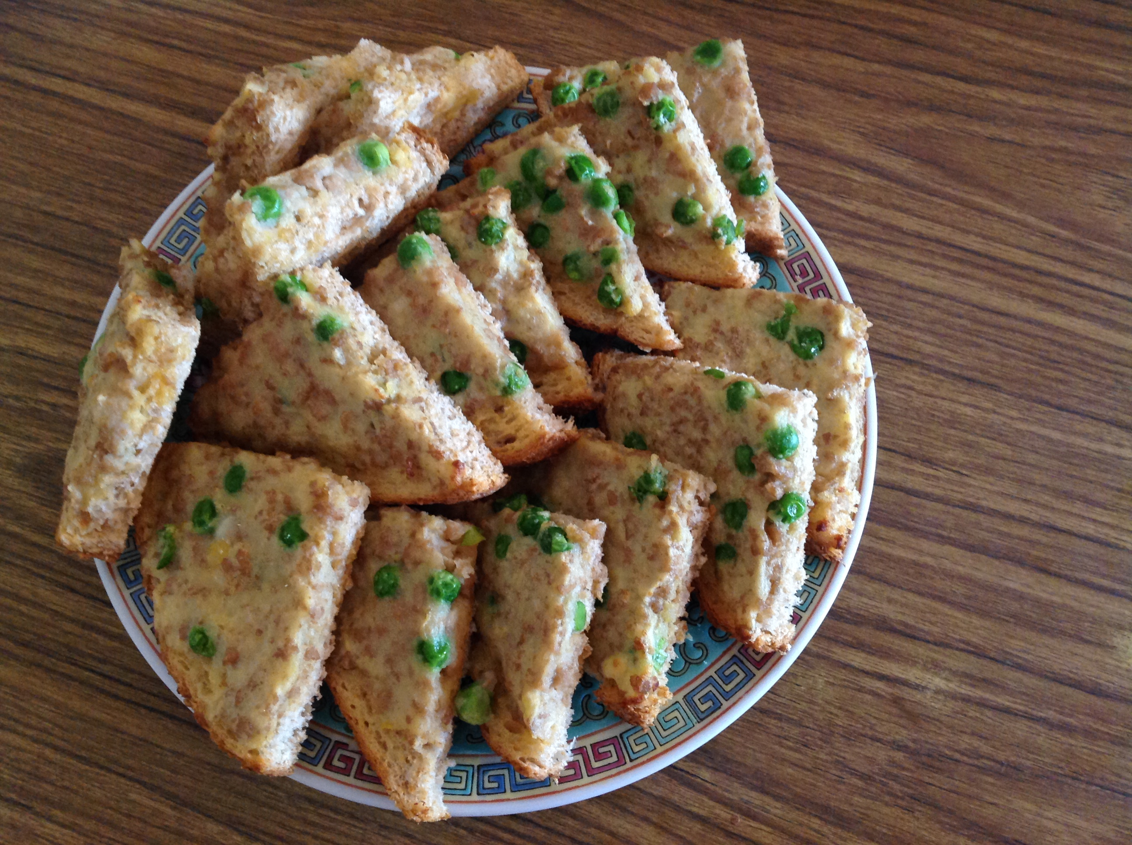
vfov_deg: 40.6
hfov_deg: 52.7
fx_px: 1143
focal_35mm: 35
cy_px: 422
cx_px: 566
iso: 200
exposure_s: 1/15
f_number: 2.4
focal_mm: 4.28
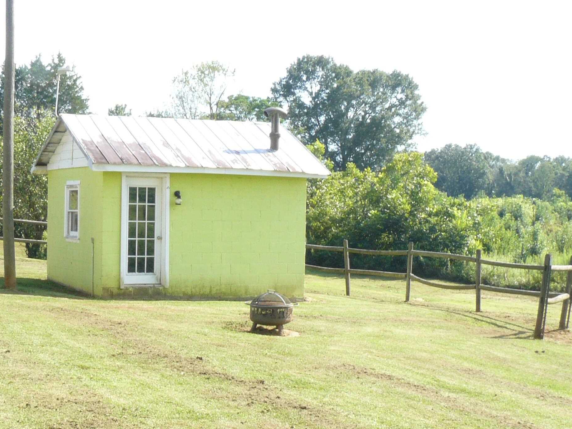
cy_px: 255
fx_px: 991
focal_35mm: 60
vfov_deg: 24.4
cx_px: 177
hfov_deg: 31.8
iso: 100
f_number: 8
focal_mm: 6
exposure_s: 1/50
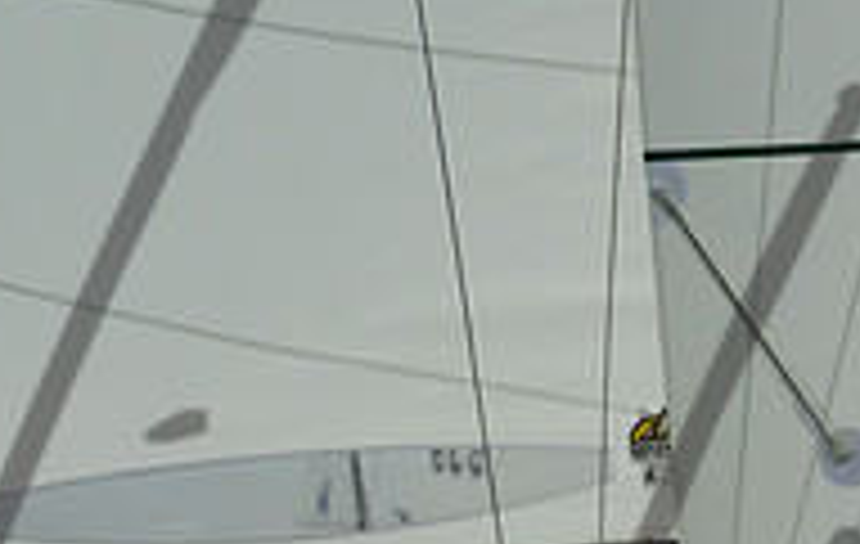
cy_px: 664
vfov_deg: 2.1
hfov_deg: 3.3
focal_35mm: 629
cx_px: 842
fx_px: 14799
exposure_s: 1/3200
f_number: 9
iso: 800
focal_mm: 185
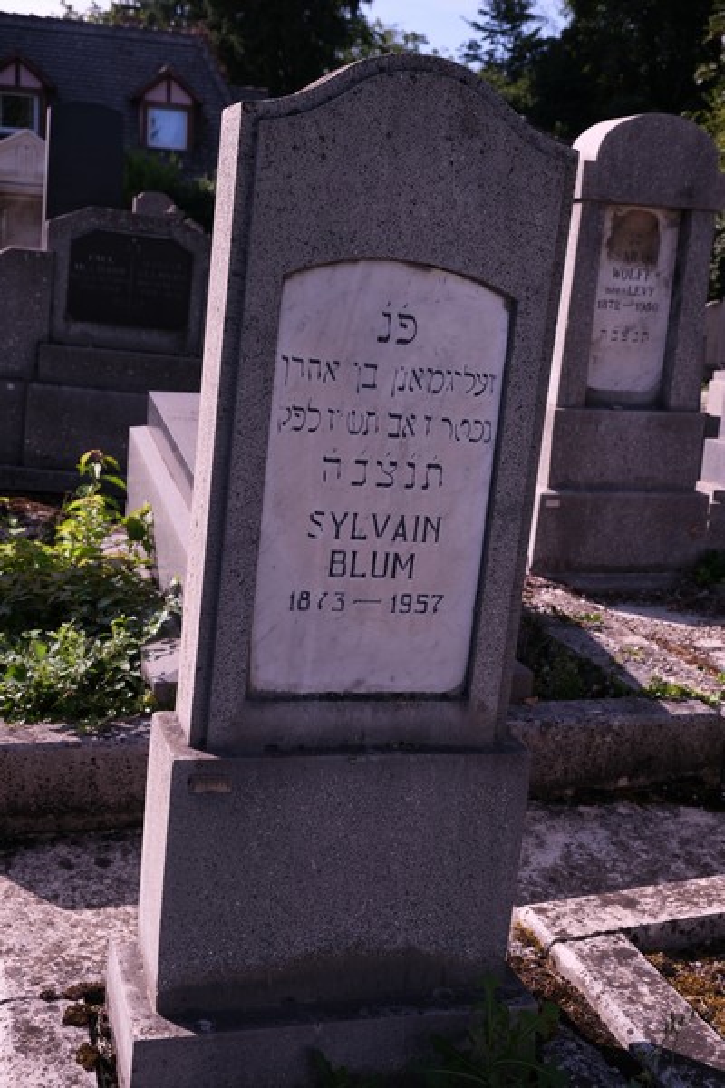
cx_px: 362
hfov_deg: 33.4
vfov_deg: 48.5
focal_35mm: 40
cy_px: 544
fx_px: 1208
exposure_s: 1/350
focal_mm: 26.5
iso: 160
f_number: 5.6
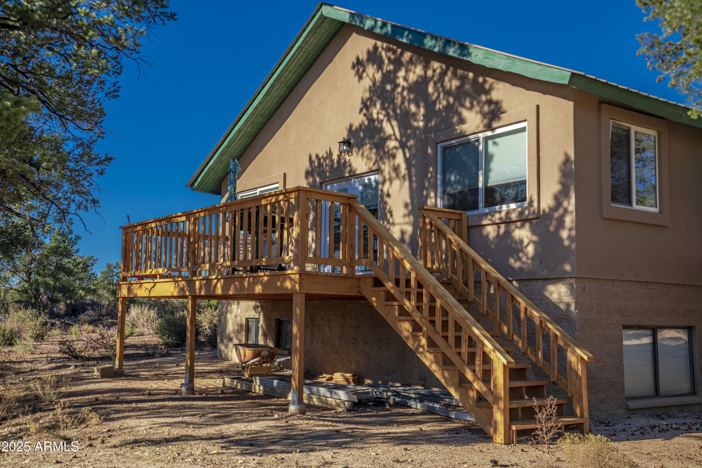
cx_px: 351
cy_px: 234
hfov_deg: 50.7
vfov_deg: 35.1
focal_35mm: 38
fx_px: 741
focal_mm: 38
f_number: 8
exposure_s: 1/5000
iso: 160
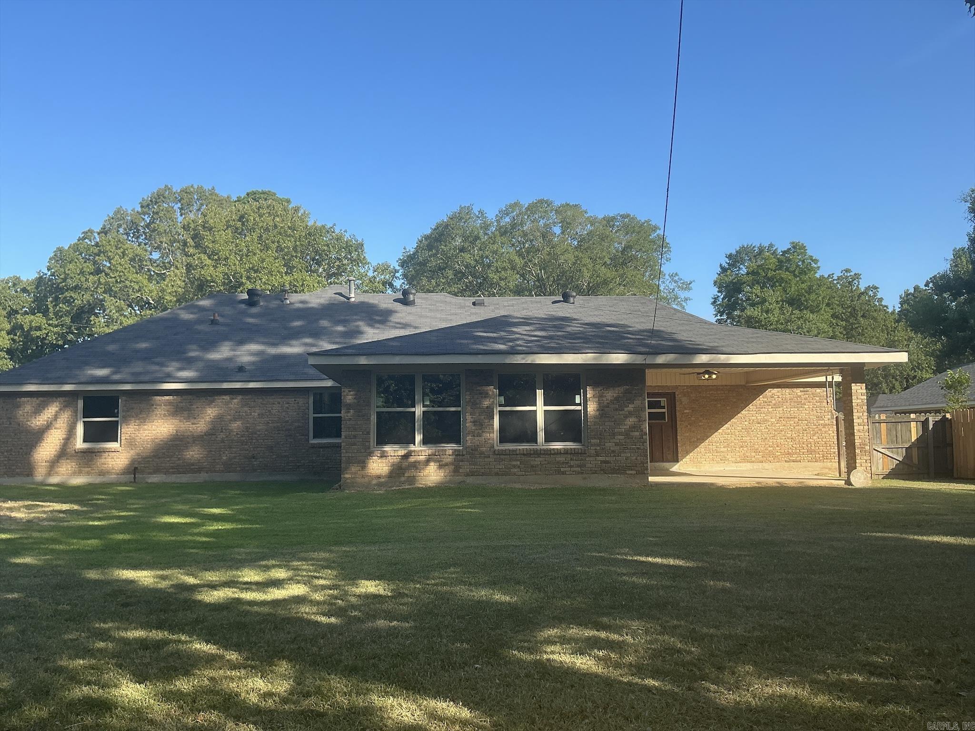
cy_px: 366
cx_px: 488
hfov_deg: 63.4
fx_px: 789
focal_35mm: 28
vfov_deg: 49.7
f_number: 1.8
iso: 25
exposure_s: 1/855
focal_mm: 3
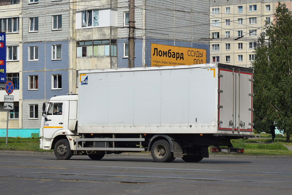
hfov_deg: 28.1
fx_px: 584
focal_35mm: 72
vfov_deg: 18.9
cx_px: 146
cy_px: 98
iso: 100
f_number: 5.3
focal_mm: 48
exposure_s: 1/1000
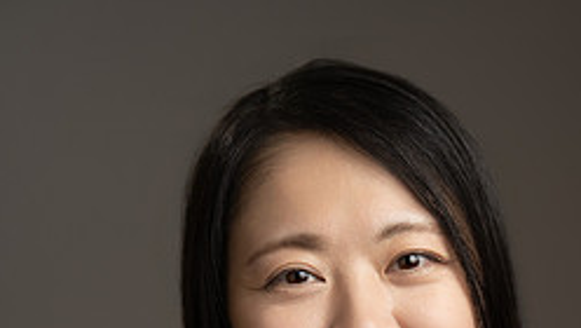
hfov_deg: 11.7
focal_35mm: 184
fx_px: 2837
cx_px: 349
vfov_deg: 6.5
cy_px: 525
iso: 320
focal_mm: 97
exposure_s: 1/200
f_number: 2.8
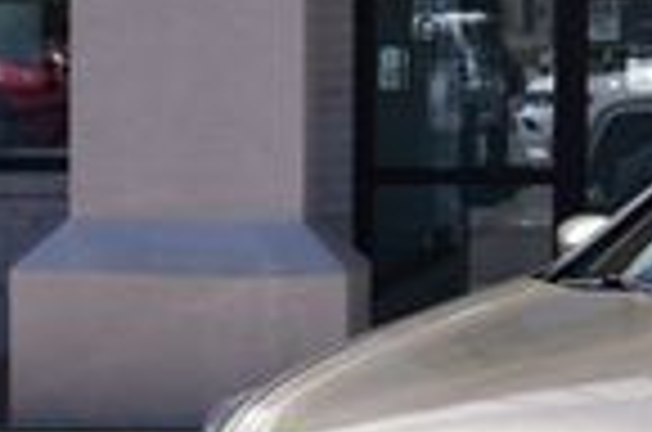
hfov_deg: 10.1
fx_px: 3596
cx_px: 881
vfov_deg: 6.9
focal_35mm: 199
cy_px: 140
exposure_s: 1/500
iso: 400
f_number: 11
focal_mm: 30
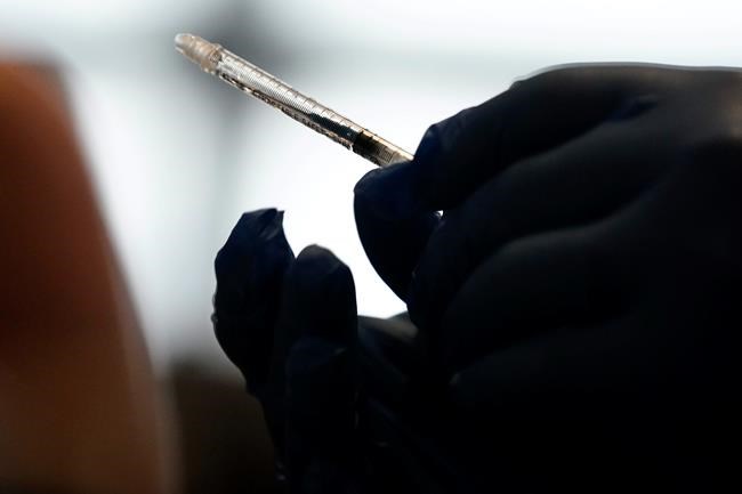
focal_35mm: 342
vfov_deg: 4.0
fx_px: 7047
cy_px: 247
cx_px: 371
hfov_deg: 6.0
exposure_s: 1/1000
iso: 10000
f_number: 5.6
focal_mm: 342
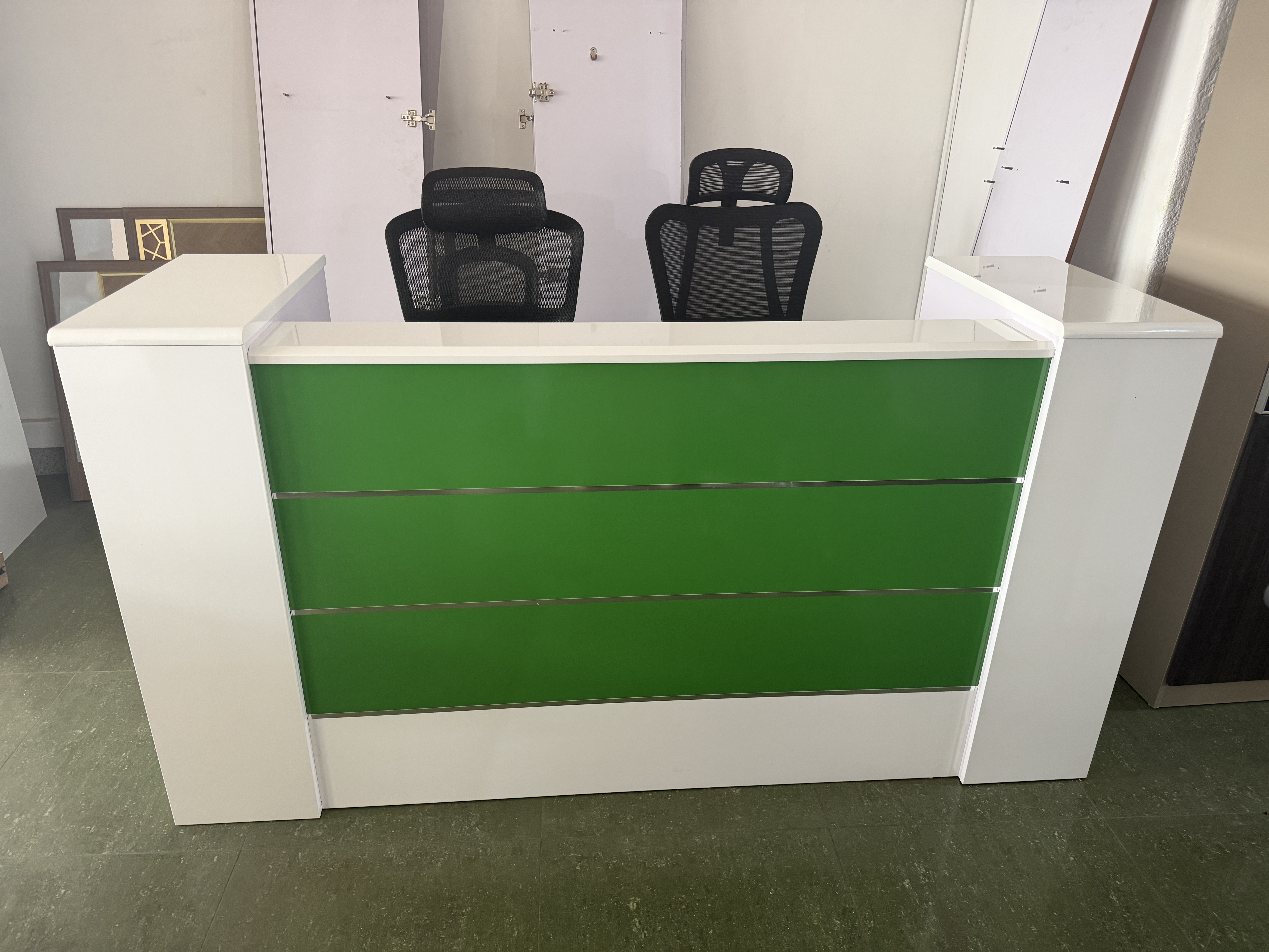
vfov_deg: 56.8
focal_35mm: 24
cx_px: 634
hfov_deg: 71.6
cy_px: 476
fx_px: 880
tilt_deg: -24.9
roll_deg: -1.1
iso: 250
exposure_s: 1/60
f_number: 1.78
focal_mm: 6.76
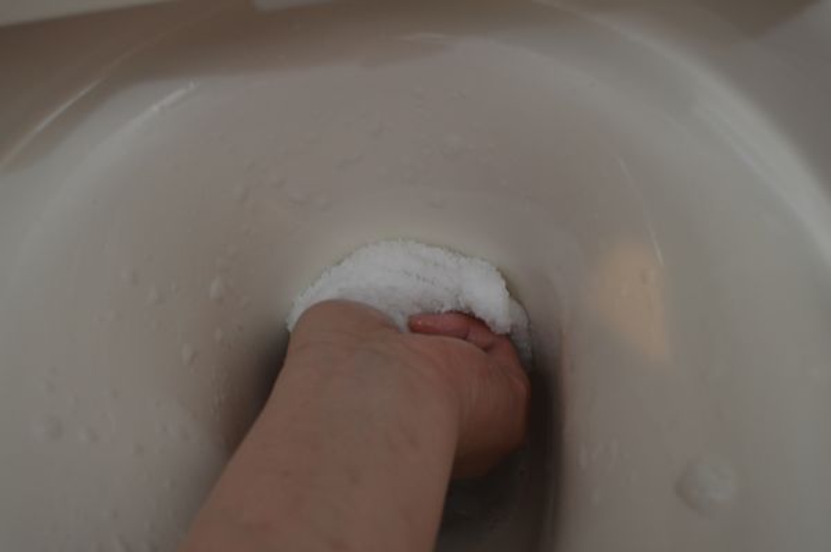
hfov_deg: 41.1
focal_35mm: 48
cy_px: 276
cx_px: 416
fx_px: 1107
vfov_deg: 28.0
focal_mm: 32
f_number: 4.8
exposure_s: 1/15
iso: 450
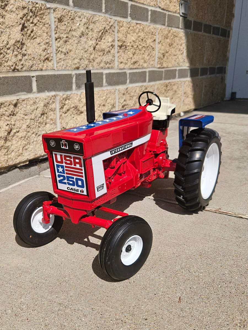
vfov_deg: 73.9
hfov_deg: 58.9
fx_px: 220
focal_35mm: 23
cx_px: 124
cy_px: 165
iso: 25
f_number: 1.8
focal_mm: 5.4
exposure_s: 1/5000
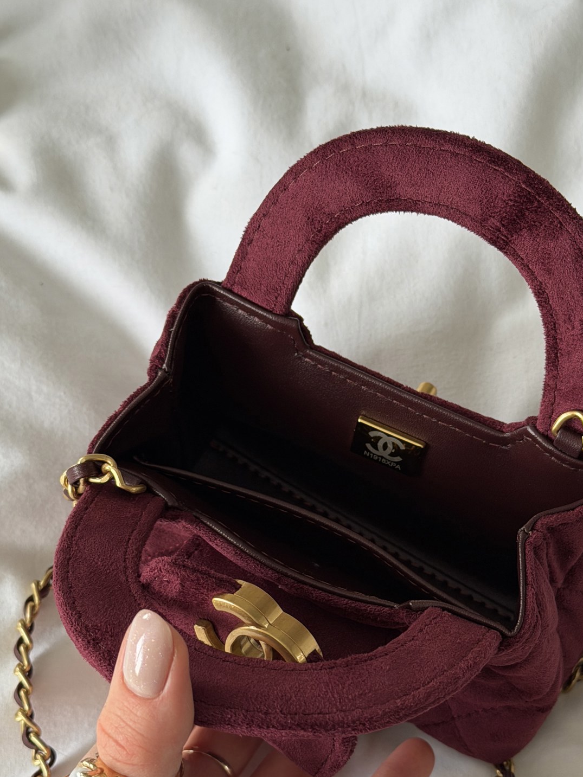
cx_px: 354
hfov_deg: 21.9
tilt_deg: -73.0
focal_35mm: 67
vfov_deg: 28.8
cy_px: 498
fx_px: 1504
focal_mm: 6.76
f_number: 1.78
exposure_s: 1/79
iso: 100
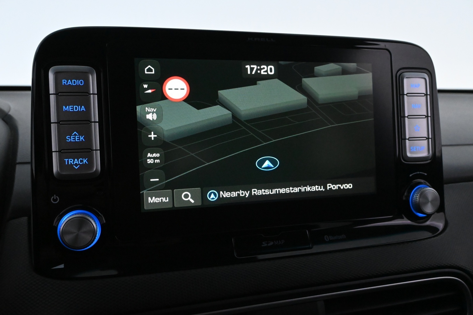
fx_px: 414
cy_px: 158
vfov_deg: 41.7
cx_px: 236
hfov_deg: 59.5
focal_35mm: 32
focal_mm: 21
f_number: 5.6
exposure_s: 1/100
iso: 6400
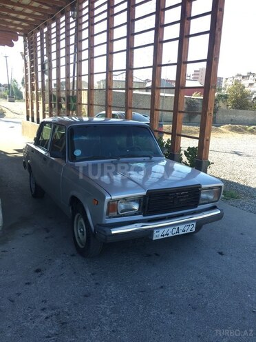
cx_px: 128
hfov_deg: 48.2
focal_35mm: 29
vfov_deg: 61.7
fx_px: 286
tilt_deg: -13.7
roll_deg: -2.6
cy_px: 171
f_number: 2.2
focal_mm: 4.15
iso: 32
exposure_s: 1/373
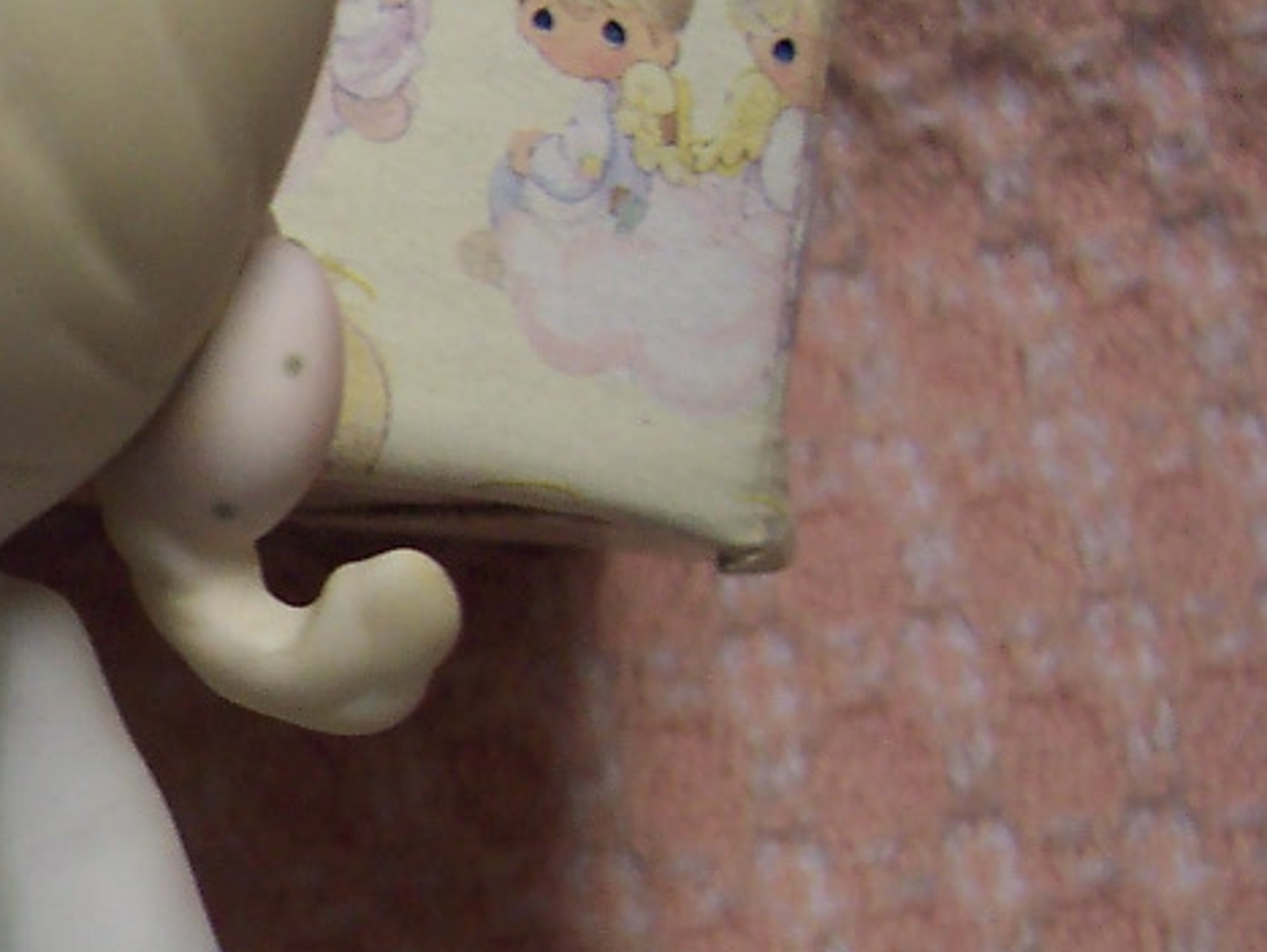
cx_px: -252
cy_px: 713
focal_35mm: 95
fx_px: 3480
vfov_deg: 15.5
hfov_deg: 19.4
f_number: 2.8
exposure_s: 1/60
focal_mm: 5.6
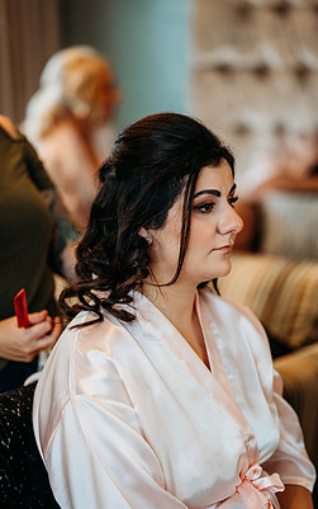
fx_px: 1344
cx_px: 159
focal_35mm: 97
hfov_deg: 13.5
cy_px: 260
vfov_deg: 21.4
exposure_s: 1/200
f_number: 1.8
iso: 320
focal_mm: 85
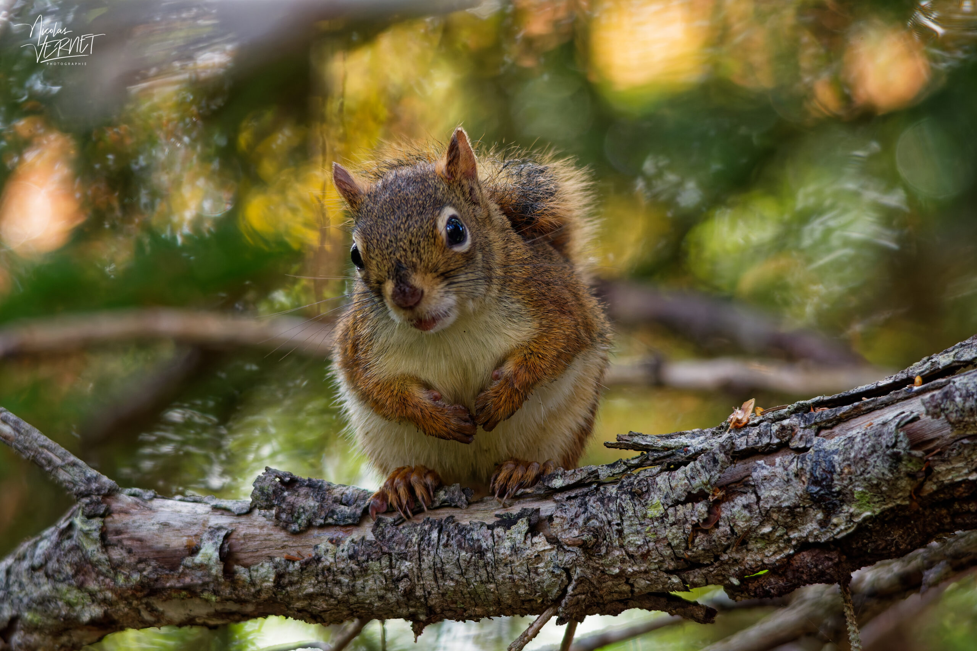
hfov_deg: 3.9
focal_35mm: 525
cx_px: 488
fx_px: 14248
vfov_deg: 2.6
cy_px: 326
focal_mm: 350
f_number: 6
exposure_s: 1/250
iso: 2800
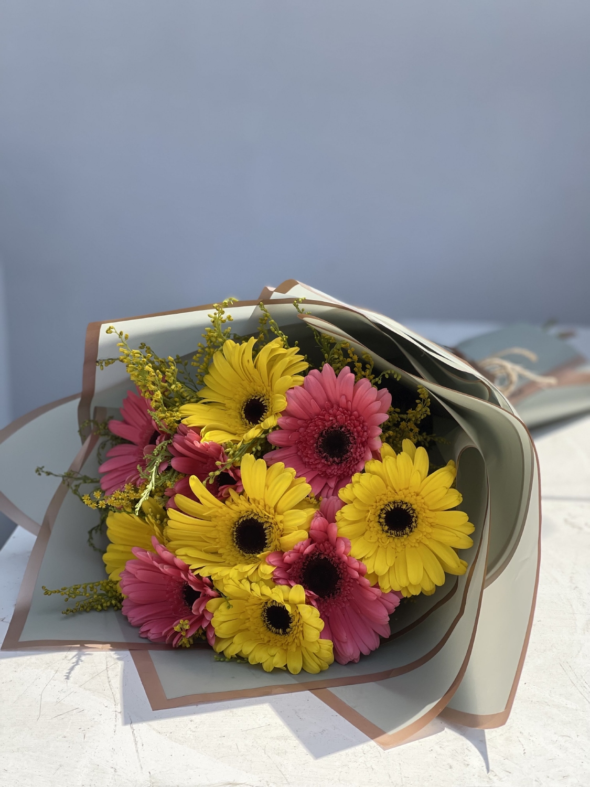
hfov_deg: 22.9
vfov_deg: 30.3
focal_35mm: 64
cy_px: 394
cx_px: 295
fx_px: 1454
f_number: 2.2
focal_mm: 7.5
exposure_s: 1/1167
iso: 32
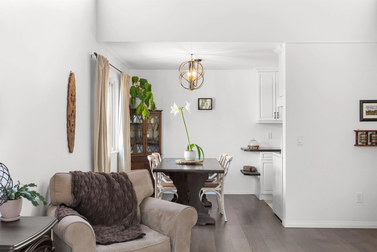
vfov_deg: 37.9
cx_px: 188
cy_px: 126
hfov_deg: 54.4
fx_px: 367
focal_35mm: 35
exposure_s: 1/40
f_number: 10
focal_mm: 35
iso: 6400
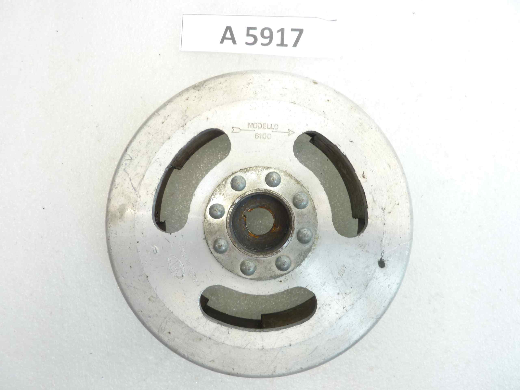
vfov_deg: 54.9
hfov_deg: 69.4
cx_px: 260
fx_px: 376
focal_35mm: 25
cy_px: 195
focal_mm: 4.1
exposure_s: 1/13
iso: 80
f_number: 3.3
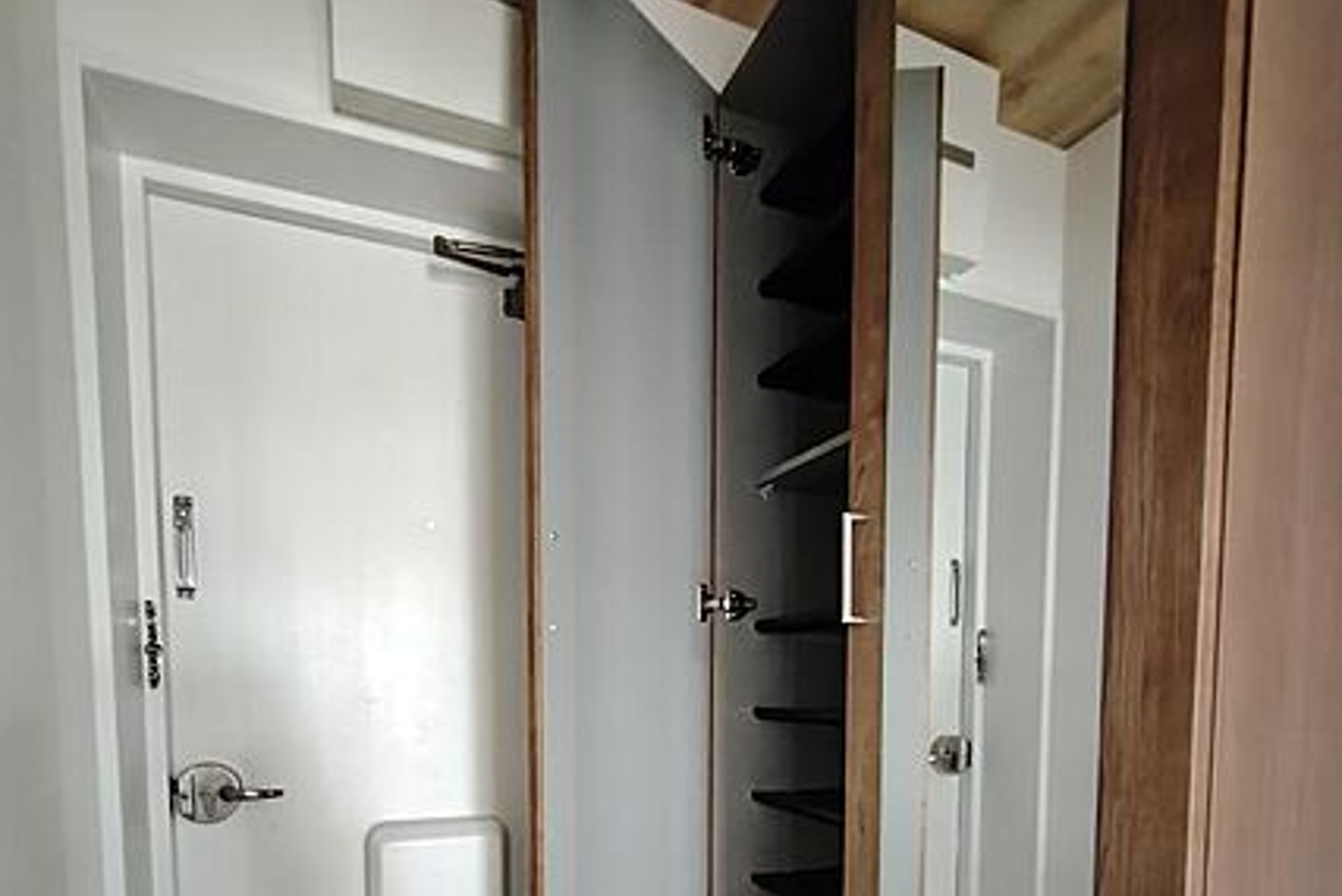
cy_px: 739
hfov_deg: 86.8
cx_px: 638
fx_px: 708
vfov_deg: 58.7
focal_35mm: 19
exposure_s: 1/17.1
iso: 1502
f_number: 2.2
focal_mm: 2.16
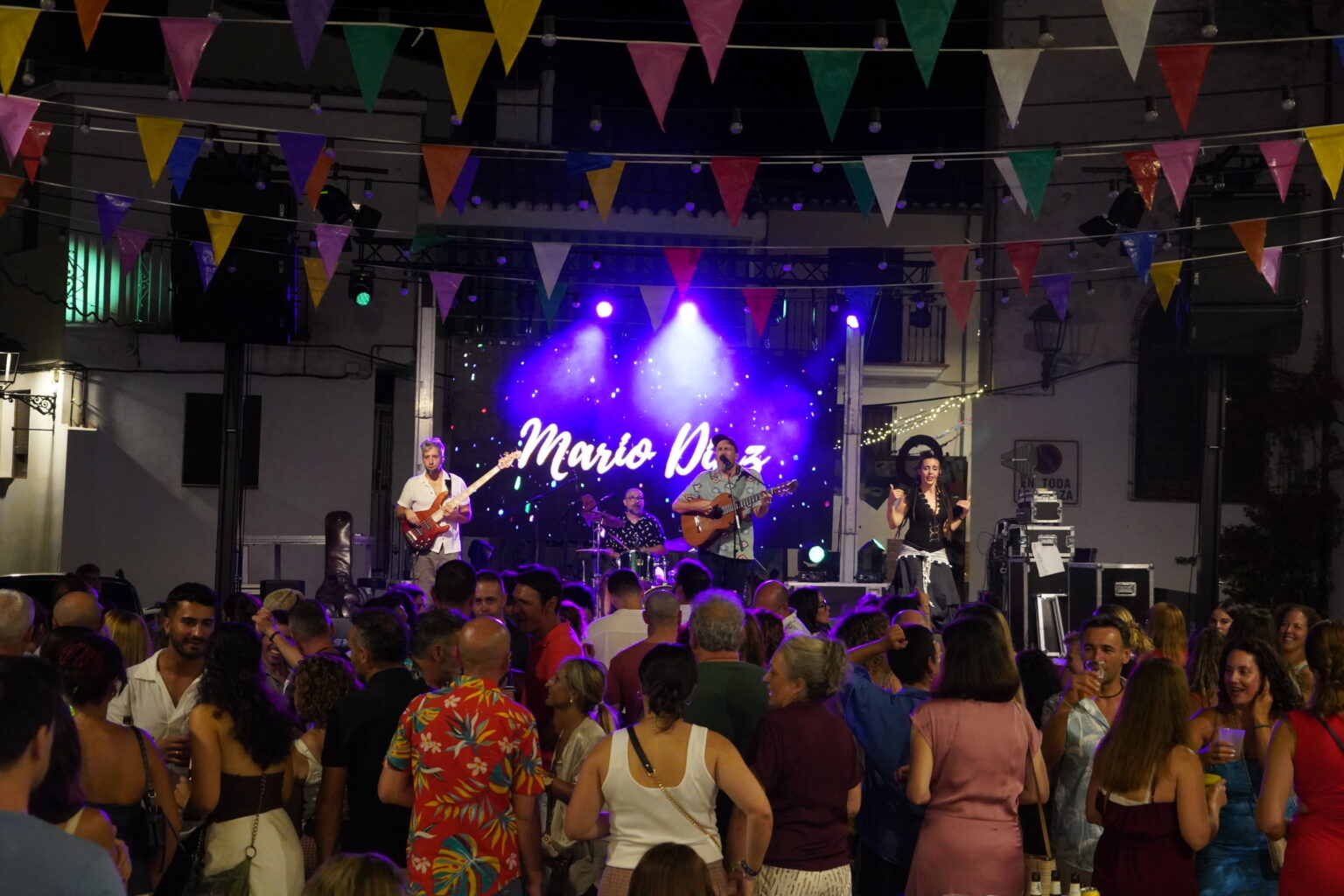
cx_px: 672
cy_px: 448
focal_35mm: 52
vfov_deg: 26.0
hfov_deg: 38.2
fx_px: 1941
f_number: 5.6
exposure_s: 1/160
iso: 10000
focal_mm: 52
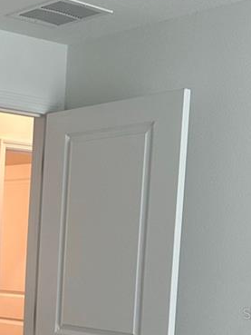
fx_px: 754
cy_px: 313
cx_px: -101
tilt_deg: -5.6
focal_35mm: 78
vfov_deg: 24.2
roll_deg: -1.2
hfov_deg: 17.4
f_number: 1.78
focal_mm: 6.86
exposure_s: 1/120
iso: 125
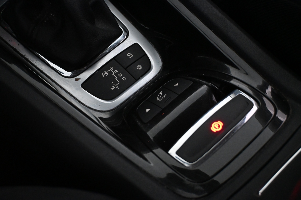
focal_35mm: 56
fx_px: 464
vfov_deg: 24.4
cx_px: 150
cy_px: 100
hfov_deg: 35.9
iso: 4500
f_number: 5.3
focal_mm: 37
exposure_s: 1/60
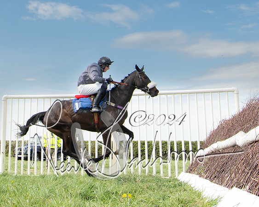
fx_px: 506
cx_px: 54
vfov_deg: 22.4
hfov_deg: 28.1
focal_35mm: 66
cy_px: 13
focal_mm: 20
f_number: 8
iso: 800
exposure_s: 1/1100
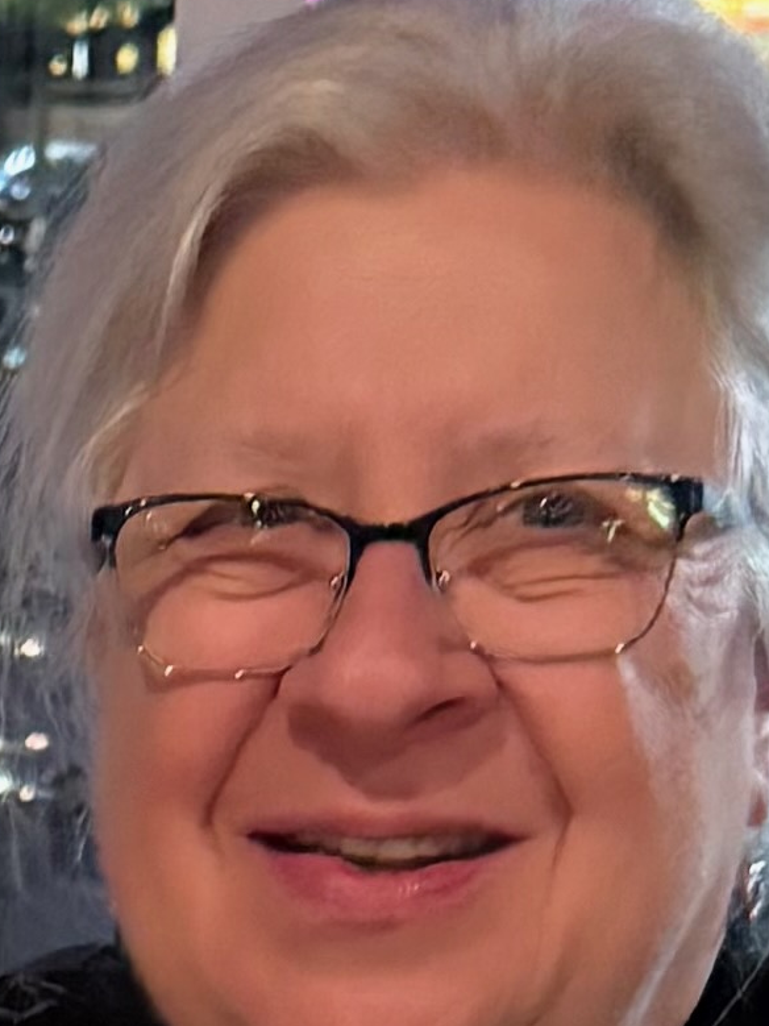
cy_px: 2203
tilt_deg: -20.5
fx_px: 5215
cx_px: -462
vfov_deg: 10.2
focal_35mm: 176
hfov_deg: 8.2
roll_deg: +0.7
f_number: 1.78
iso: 1000
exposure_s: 1/30
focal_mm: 6.76
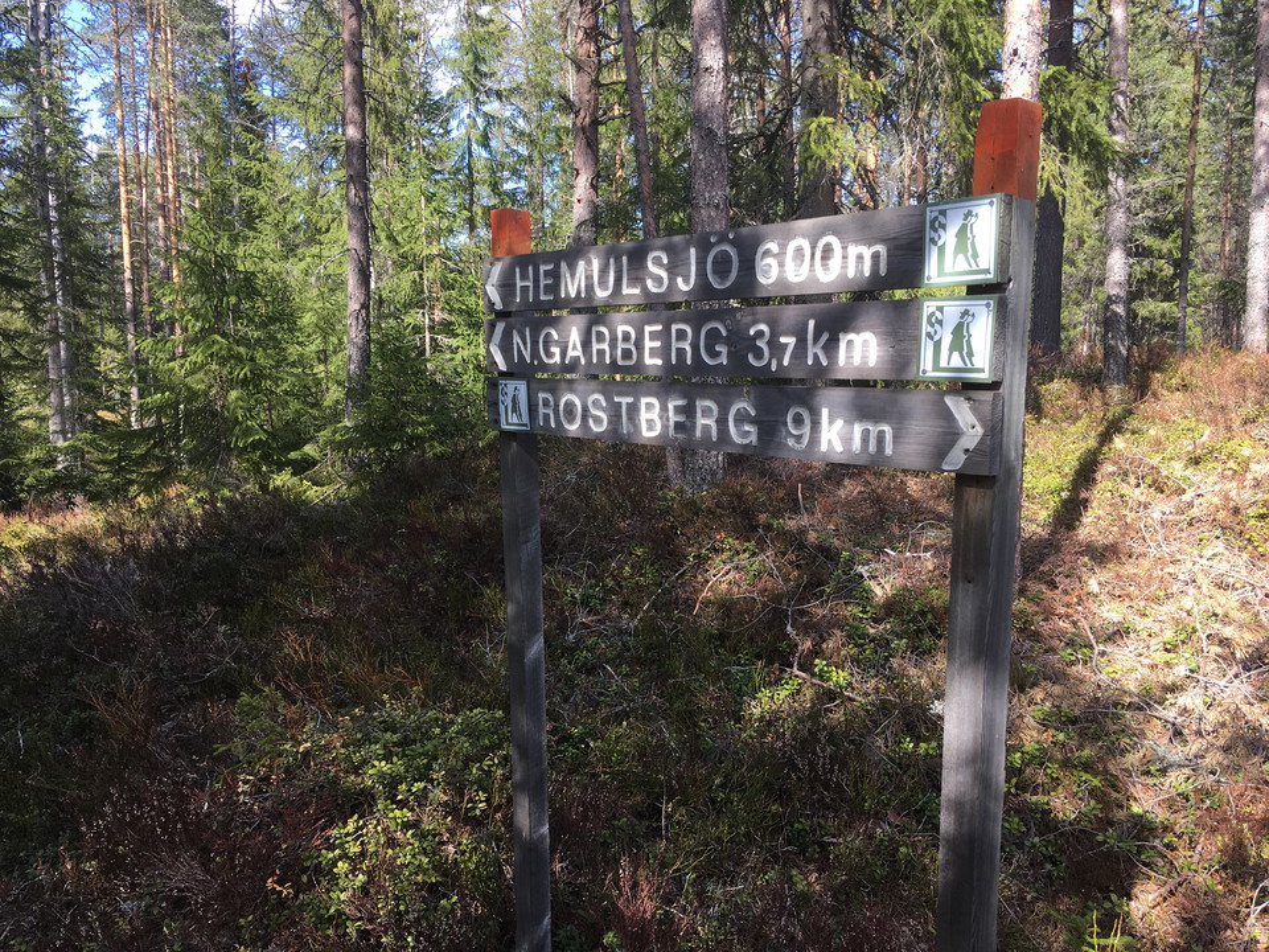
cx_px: 634
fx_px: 1063
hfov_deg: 61.7
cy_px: 476
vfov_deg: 48.2
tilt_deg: -7.8
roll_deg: -1.3
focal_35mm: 29
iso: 25
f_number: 2.2
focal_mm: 4.15
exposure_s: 1/261
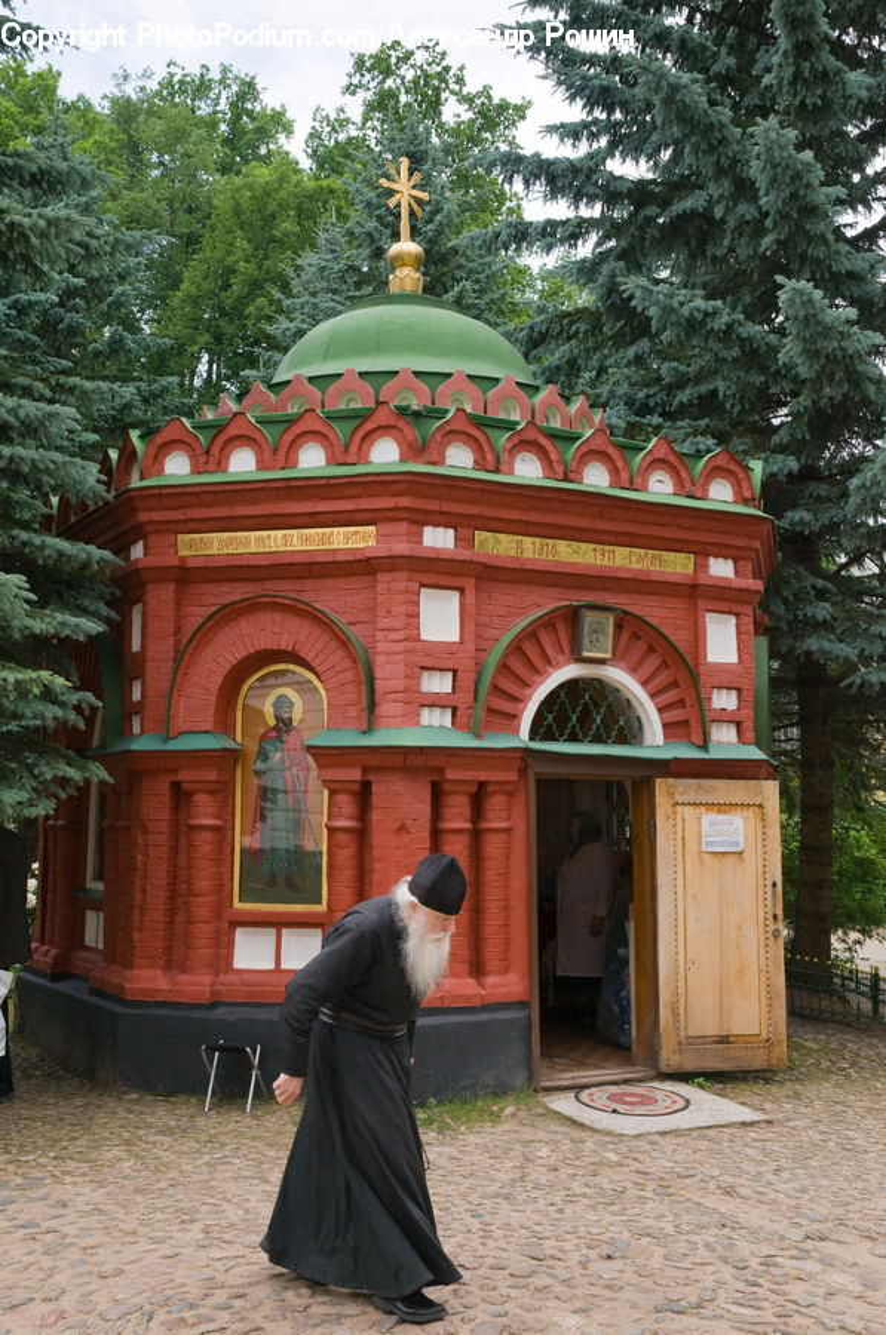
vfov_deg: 51.4
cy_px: 668
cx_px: 443
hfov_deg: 35.4
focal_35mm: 38
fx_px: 1389
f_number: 8
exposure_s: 1/250
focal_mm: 25
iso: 320
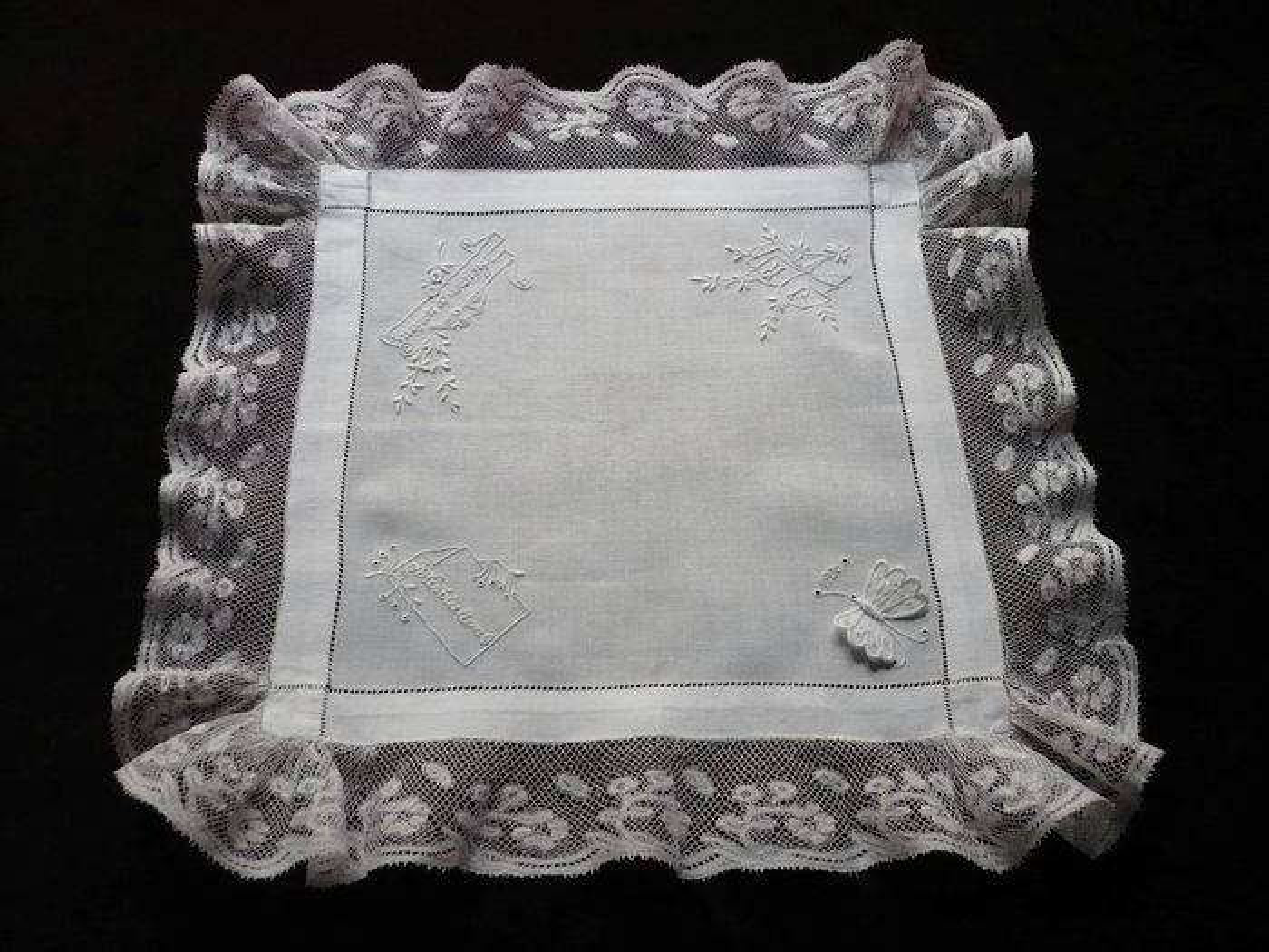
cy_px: 476
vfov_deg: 40.7
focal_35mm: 35
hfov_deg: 52.6
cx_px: 634
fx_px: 1283
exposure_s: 1/200
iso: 400
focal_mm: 5.8
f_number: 2.8
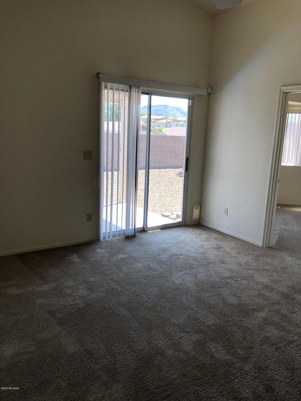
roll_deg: -4.2
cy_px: 200
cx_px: 150
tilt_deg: -11.9
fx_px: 325
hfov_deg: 49.7
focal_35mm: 28
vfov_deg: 63.4
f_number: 1.8
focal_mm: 3.99
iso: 25
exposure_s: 1/120
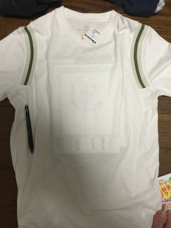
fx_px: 191
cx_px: 86
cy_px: 114
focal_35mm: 29
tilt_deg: -85.1
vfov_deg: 61.7
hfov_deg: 48.2
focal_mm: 4.15
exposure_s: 1/15
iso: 50
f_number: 2.2
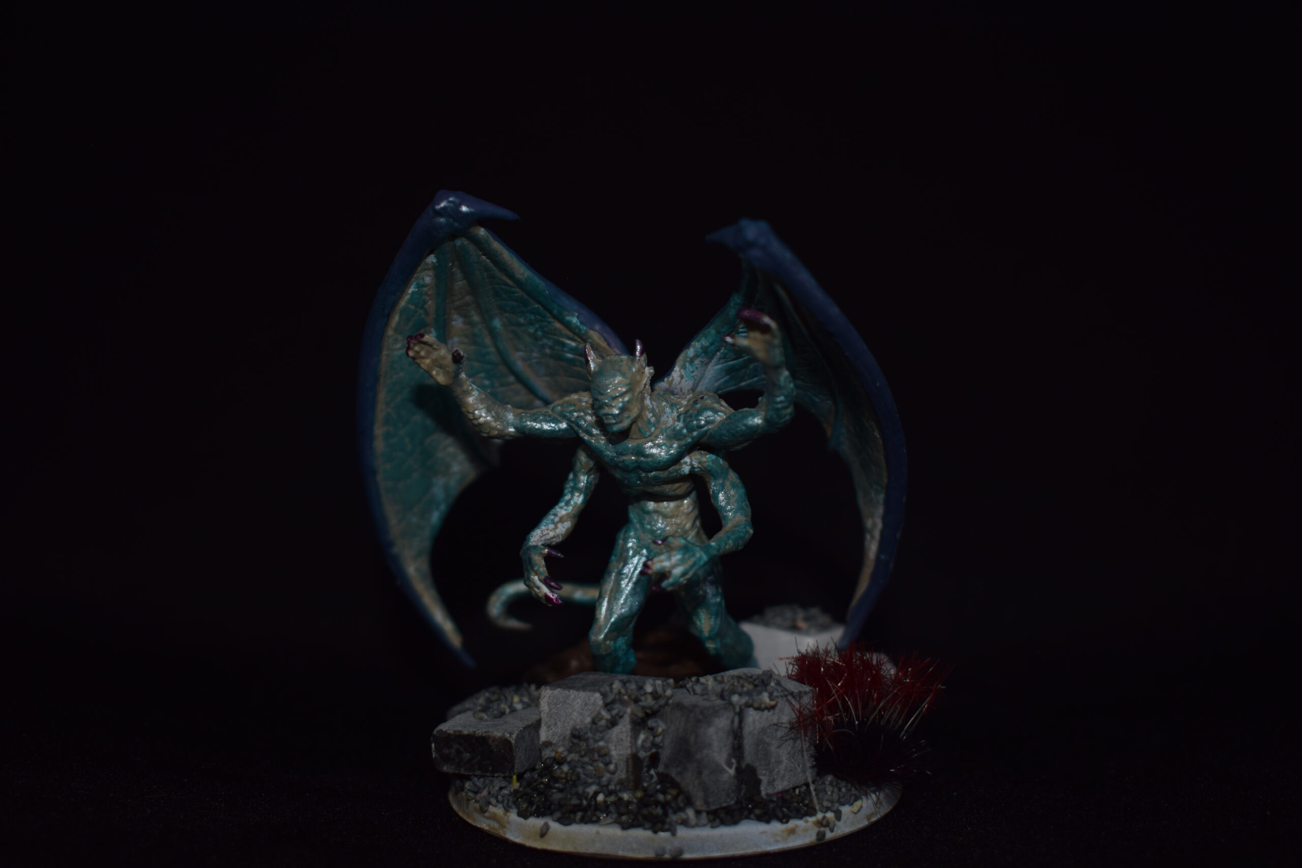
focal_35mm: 51
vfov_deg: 26.5
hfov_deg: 38.9
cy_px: 434
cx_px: 651
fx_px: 1844
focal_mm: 34
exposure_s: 1/30
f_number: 4.5
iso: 100
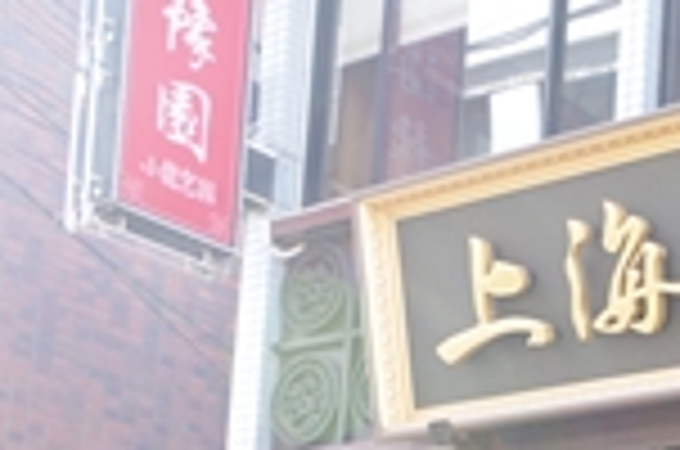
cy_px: 706
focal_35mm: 88
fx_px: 1659
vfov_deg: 14.3
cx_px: 673
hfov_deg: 22.3
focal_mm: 18
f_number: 3.5
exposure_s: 1/50
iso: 100
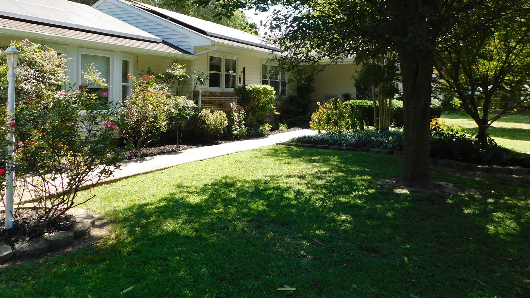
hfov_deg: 62.2
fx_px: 436
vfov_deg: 37.1
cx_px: 218
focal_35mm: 31
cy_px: 84
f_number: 3
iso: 125
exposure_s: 1/400
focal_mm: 4
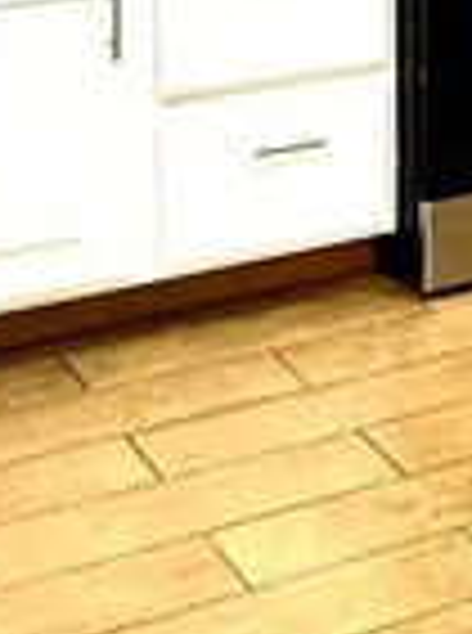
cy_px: -157
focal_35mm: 102
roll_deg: -0.7
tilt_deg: -9.0
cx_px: 441
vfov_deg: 18.2
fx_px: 1863
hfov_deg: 14.3
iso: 320
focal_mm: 2.22
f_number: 2.2
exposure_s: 1/60
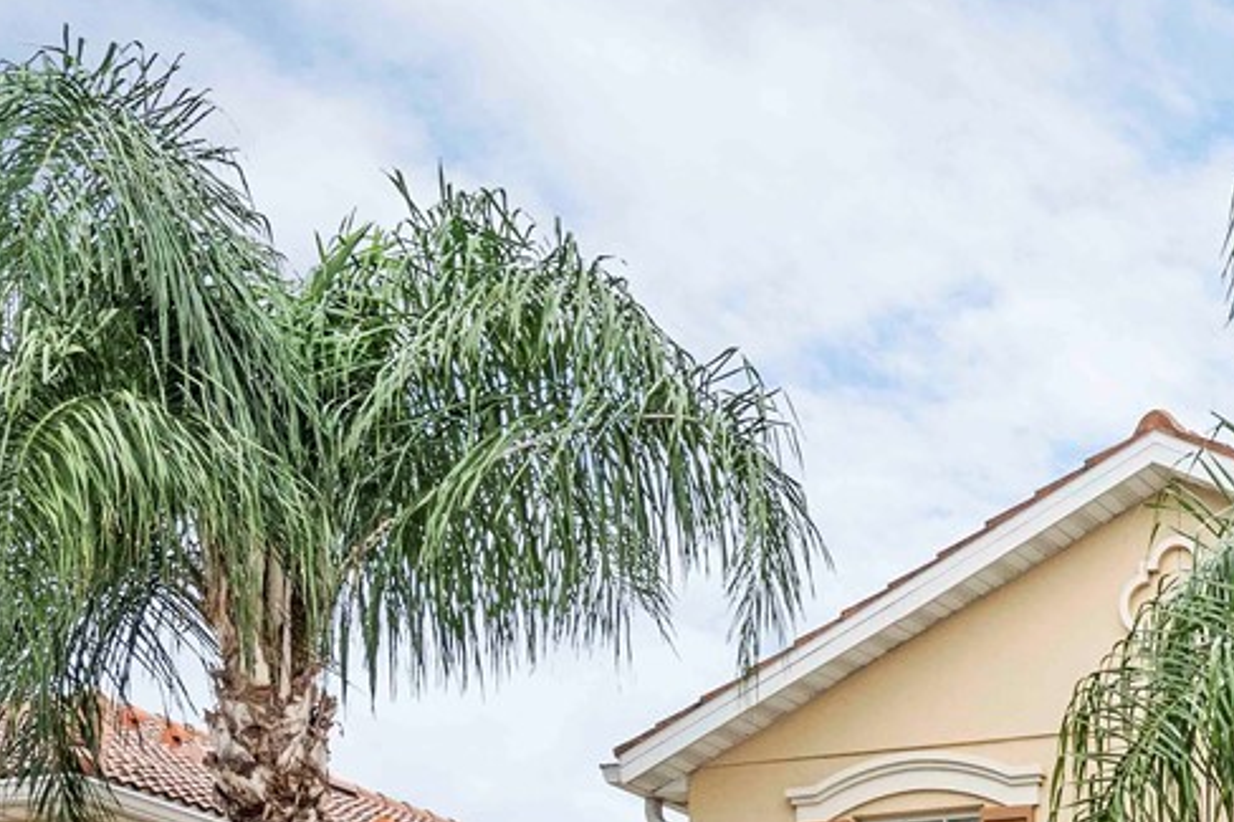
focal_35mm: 80
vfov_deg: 16.5
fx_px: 2741
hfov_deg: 22.3
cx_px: 1677
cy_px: 922
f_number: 8
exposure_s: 1/400
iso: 320
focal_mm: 23
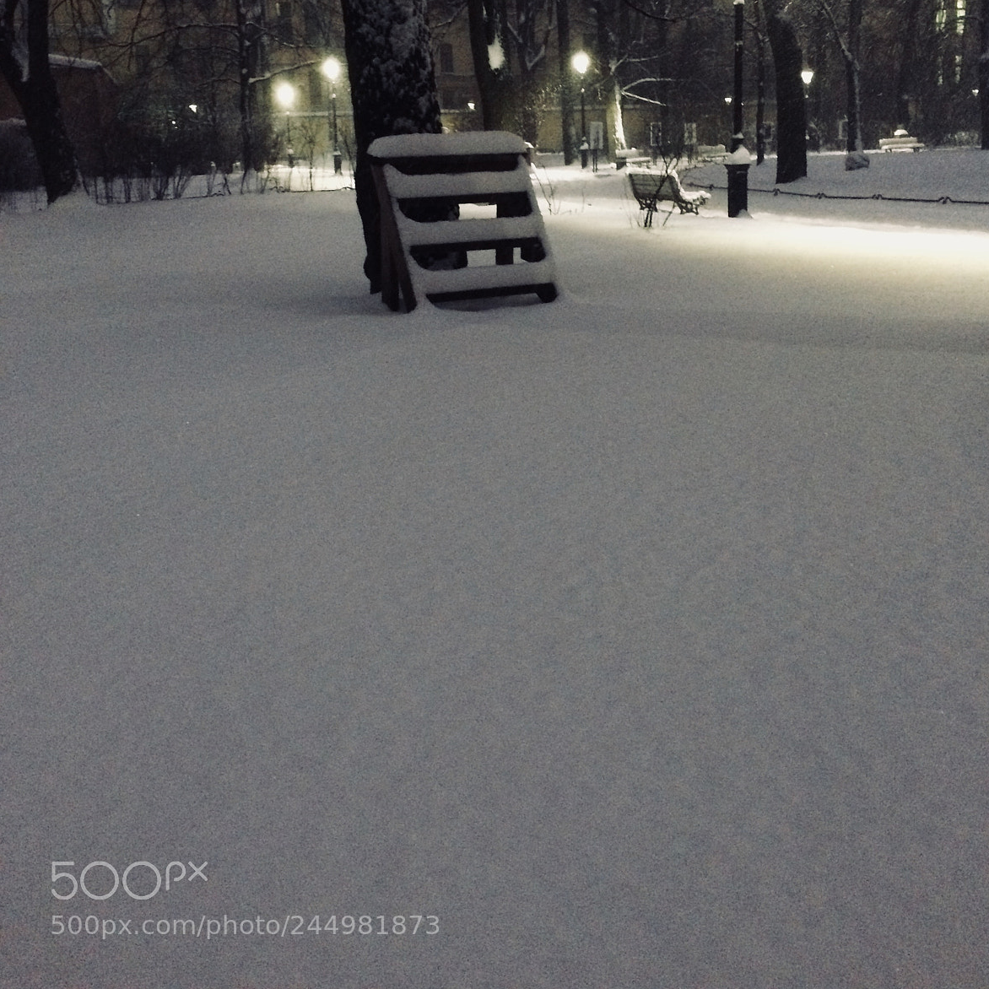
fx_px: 1131
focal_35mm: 35
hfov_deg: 47.2
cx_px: 505
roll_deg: +0.7
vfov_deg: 46.4
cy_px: 316
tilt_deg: -6.7
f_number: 2.2
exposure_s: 1/17
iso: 320
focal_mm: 4.15
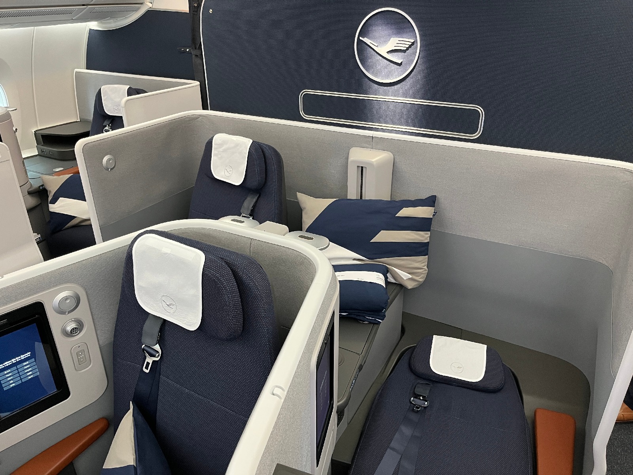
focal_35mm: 26
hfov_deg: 67.3
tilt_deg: -27.0
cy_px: 238
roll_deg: +0.2
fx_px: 475
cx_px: 316
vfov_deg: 53.1
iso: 400
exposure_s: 1/54
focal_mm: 5.1
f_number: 1.6
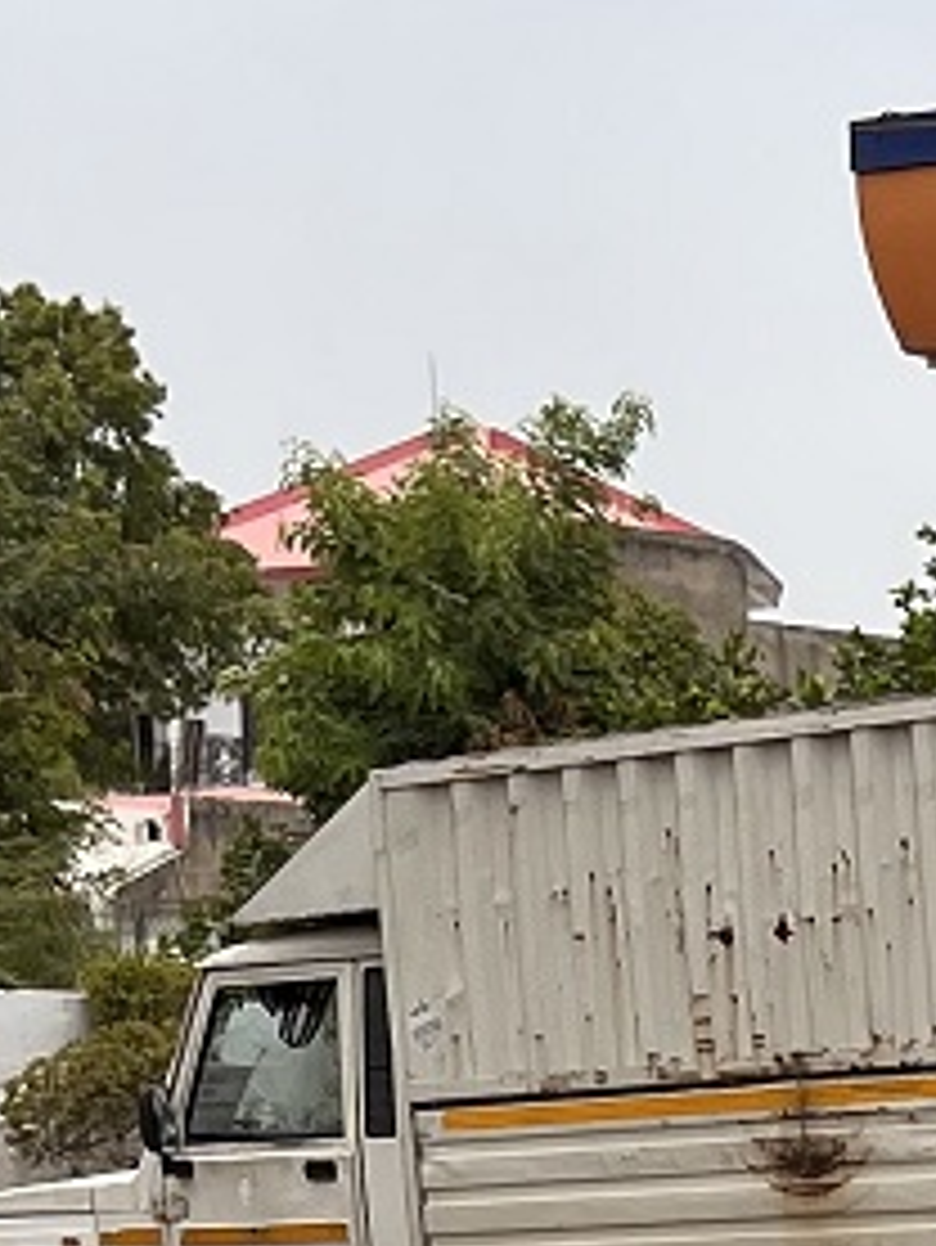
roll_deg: +0.4
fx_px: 5404
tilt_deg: -9.6
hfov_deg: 9.4
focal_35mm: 150
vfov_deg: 12.3
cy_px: 2078
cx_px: 1750
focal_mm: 5.1
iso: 50
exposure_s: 1/3521
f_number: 1.6
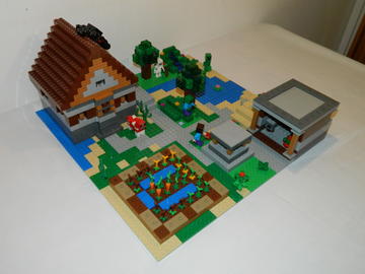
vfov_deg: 45.4
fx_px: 327
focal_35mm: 31
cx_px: 182
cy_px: 137
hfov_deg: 58.4
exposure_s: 1/40
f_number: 3.2
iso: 200
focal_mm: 5.6
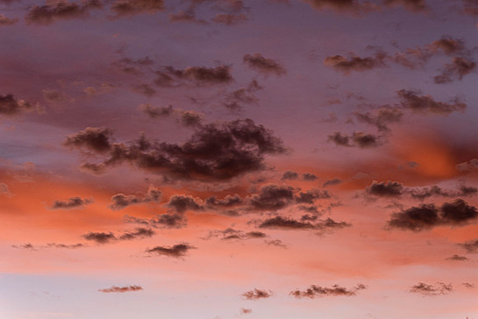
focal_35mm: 150
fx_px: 1992
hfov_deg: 13.7
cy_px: 160
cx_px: 239
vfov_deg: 9.2
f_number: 4.5
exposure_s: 1.5
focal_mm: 100
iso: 200
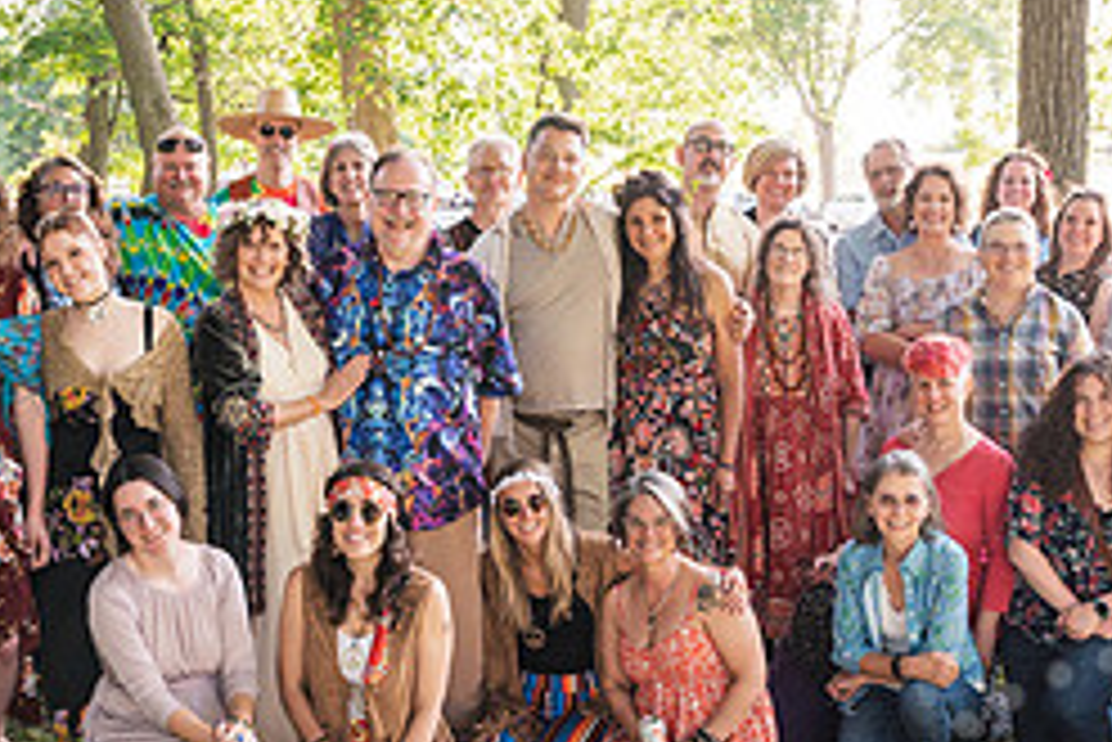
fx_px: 1885
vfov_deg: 22.3
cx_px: 351
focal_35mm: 61
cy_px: 427
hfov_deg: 32.5
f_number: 5.6
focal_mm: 26
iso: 800
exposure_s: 1/250
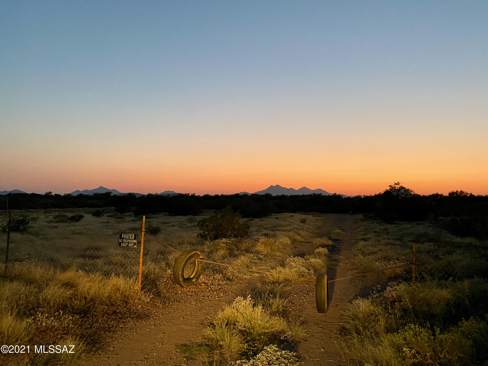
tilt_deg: +3.2
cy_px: 183
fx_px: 367
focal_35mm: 26
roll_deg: -1.1
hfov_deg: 67.3
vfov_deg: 53.1
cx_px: 244
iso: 640
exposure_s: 1/39
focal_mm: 4.25
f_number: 1.8
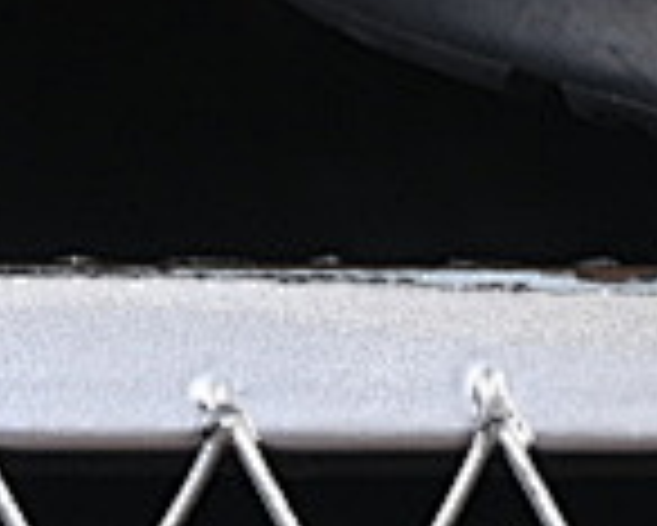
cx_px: 2034
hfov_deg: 3.6
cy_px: -733
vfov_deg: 2.9
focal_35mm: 522
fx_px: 10157
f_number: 6.3
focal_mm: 50
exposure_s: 1/60
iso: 160
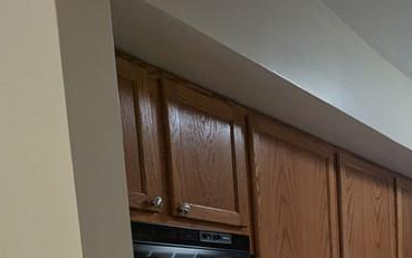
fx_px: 528
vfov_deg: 22.9
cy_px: 374
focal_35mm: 47
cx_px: 451
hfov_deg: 36.3
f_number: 2.2
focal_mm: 2.35
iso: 130
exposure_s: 1/120
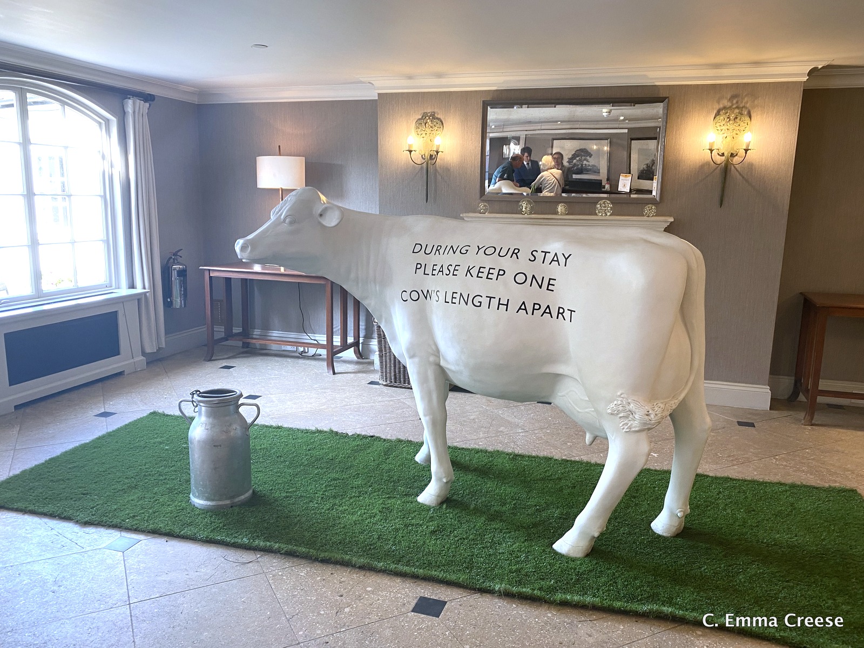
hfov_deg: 67.3
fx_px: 649
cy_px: 324
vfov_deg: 53.1
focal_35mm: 26
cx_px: 432
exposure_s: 1/50
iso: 80
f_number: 1.8
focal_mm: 4.25
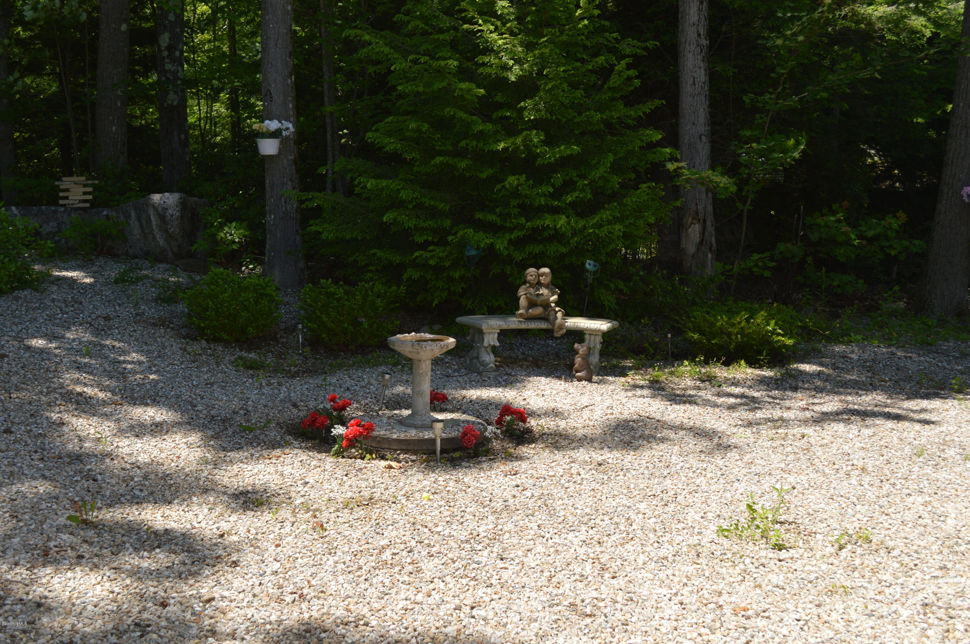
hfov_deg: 46.4
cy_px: 322
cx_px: 485
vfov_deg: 31.8
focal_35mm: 42
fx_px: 1131
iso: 100
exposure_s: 1/200
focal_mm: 28
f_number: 6.3
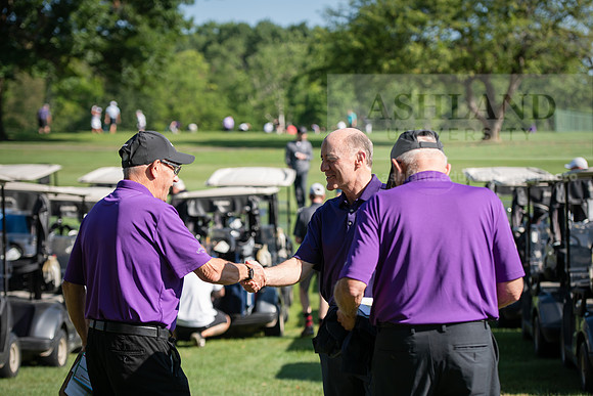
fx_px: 1417
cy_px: 198
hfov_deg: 23.6
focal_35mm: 86
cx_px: 296
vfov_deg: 15.9
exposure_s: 1/640
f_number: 3.5
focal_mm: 86
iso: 100
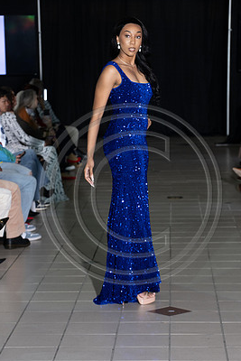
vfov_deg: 17.3
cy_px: 193
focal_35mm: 118
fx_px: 1184
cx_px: 131
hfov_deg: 11.6
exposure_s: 1/160
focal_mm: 105
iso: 1250
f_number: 5.6
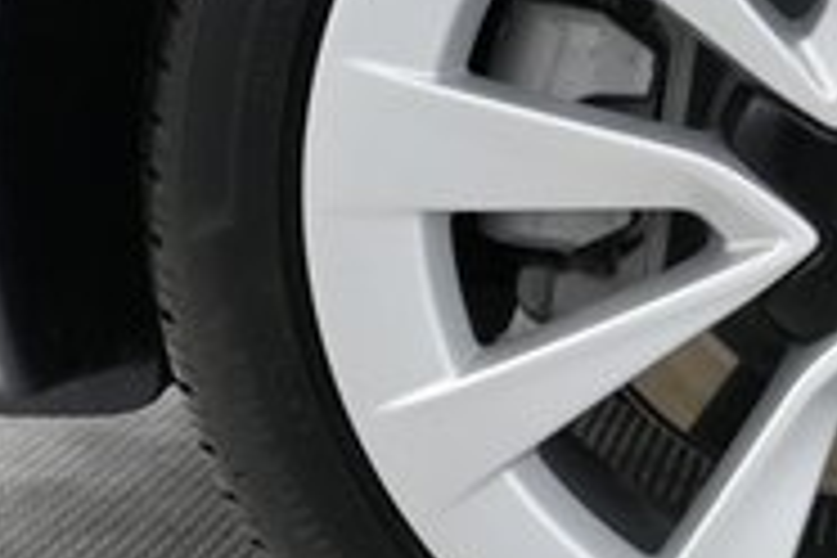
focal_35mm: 86
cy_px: 207
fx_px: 1999
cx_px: 918
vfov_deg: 15.9
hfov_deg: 22.3
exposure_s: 1/160
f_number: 4
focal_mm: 25
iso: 6400
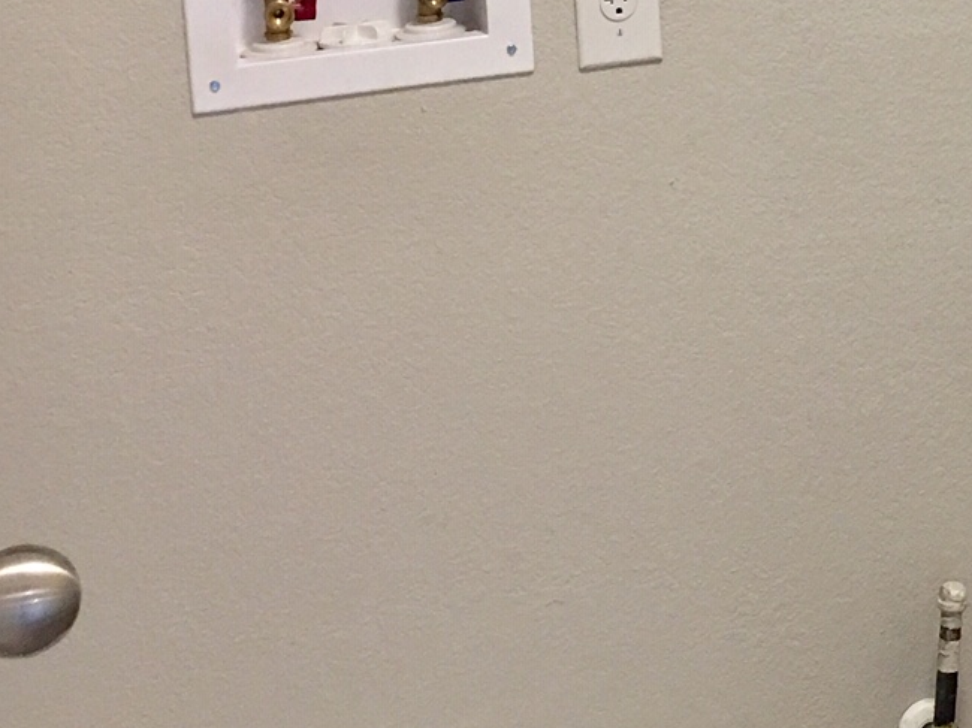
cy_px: -114
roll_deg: +0.2
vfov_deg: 15.9
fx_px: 2526
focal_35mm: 90
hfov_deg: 20.2
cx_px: 1214
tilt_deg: -8.4
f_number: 2.2
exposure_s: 1/15
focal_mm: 4.15
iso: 50
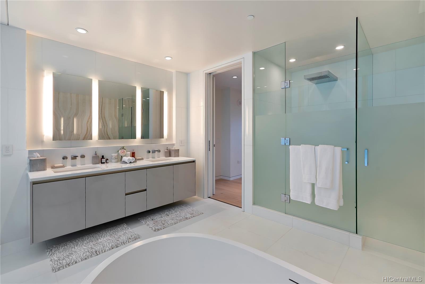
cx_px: 212
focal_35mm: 16
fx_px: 189
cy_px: 142
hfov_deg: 96.7
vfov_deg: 73.8
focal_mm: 16
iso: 250
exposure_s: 1/15
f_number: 8
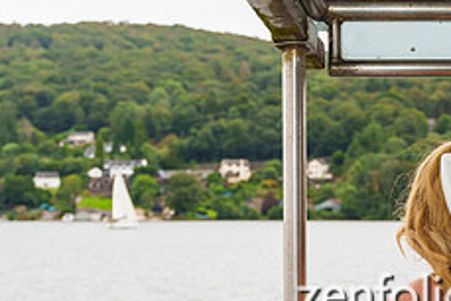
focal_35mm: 95
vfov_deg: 14.3
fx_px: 1191
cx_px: 410
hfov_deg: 21.0
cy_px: 236
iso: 400
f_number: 3.5
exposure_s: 1/250
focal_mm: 28
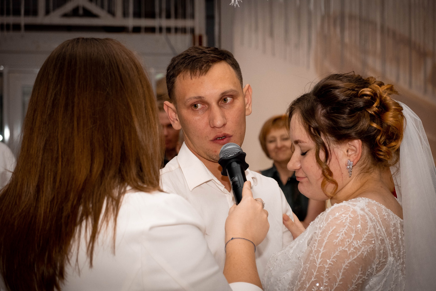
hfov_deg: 24.5
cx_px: 218
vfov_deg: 16.5
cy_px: 146
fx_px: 1005
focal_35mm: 83
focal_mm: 55
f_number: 4
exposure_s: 1/160
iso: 1600
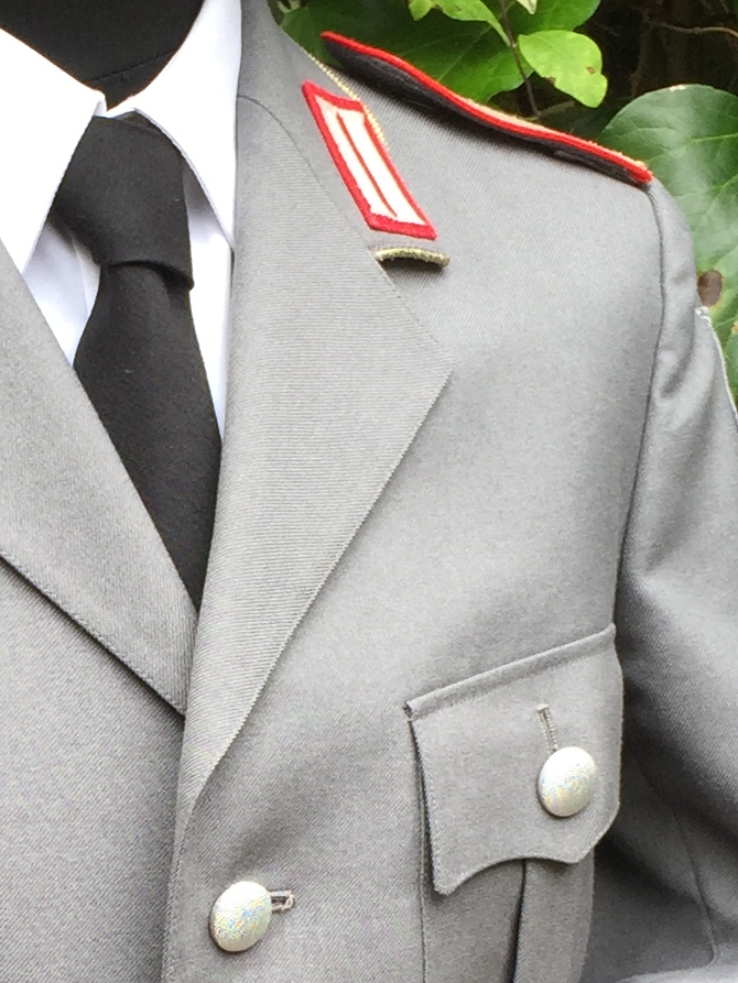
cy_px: 902
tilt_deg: -13.7
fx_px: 3012
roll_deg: +0.8
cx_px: 65
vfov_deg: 18.2
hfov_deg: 13.8
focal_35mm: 106
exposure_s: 1/165
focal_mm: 4.15
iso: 32
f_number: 2.2
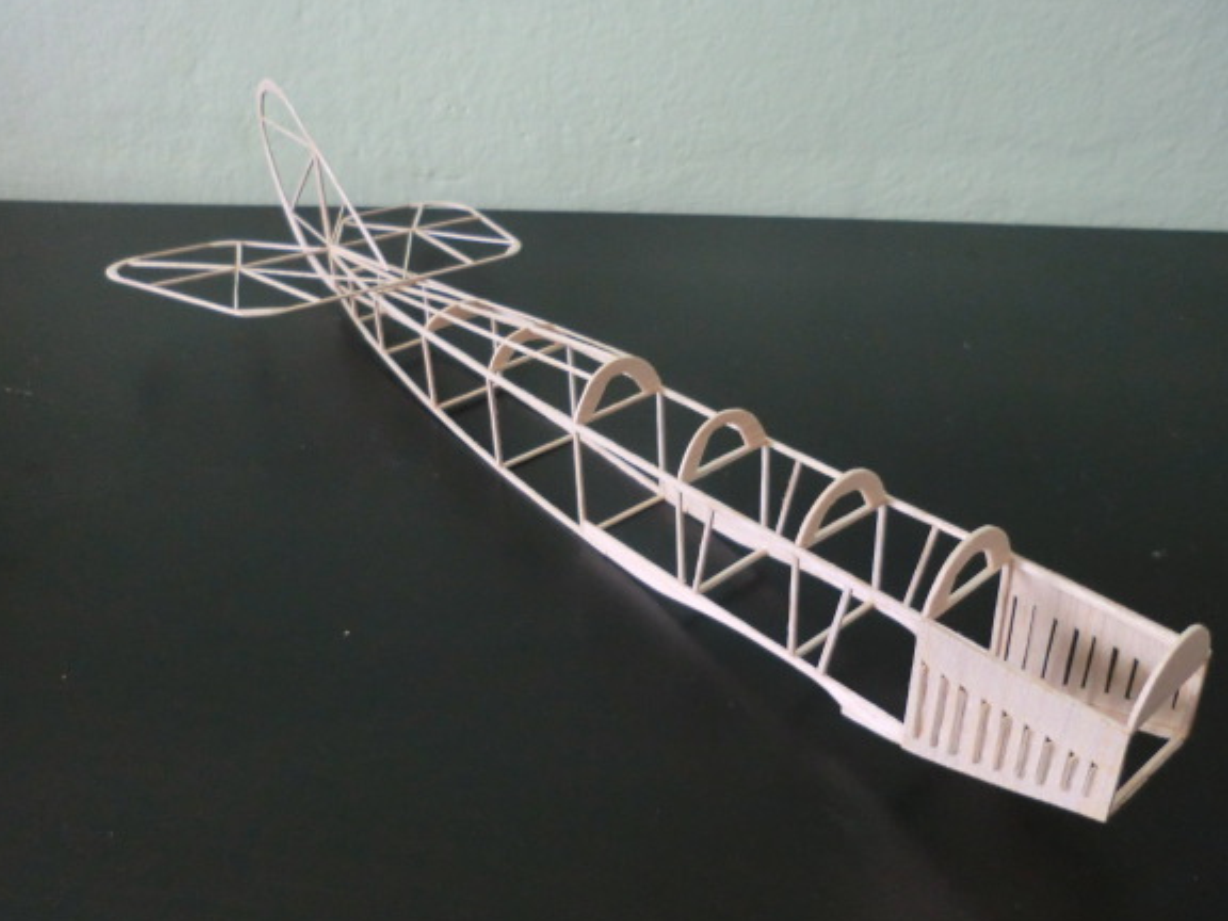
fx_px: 1064
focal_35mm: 30
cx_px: 657
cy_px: 456
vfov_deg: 46.8
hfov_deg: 59.9
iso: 200
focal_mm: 4.9
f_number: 3.2
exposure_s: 1/60
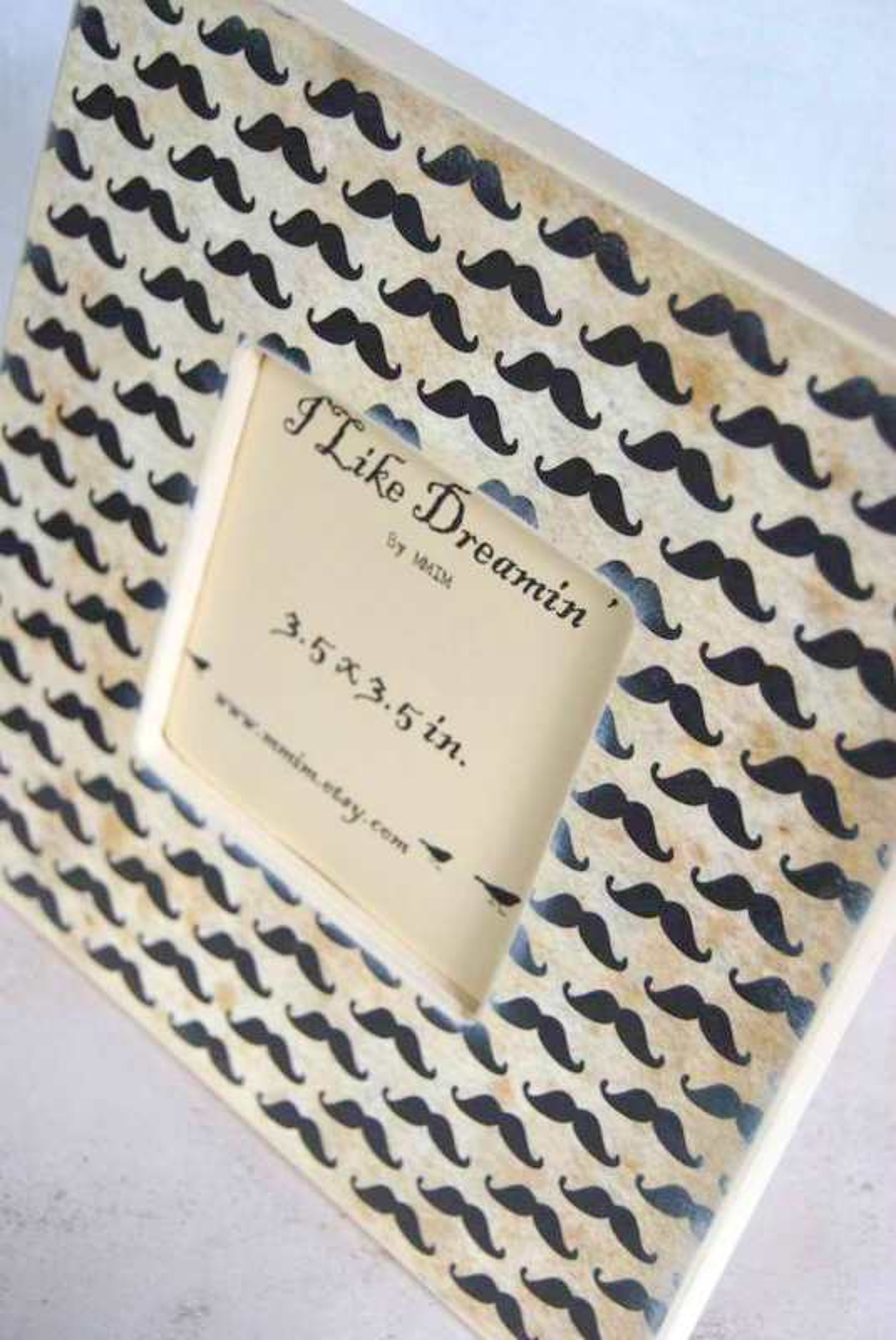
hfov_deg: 22.7
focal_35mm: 60
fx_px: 2235
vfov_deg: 33.4
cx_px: 448
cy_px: 670
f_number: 5
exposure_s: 1/100
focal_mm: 40
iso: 200
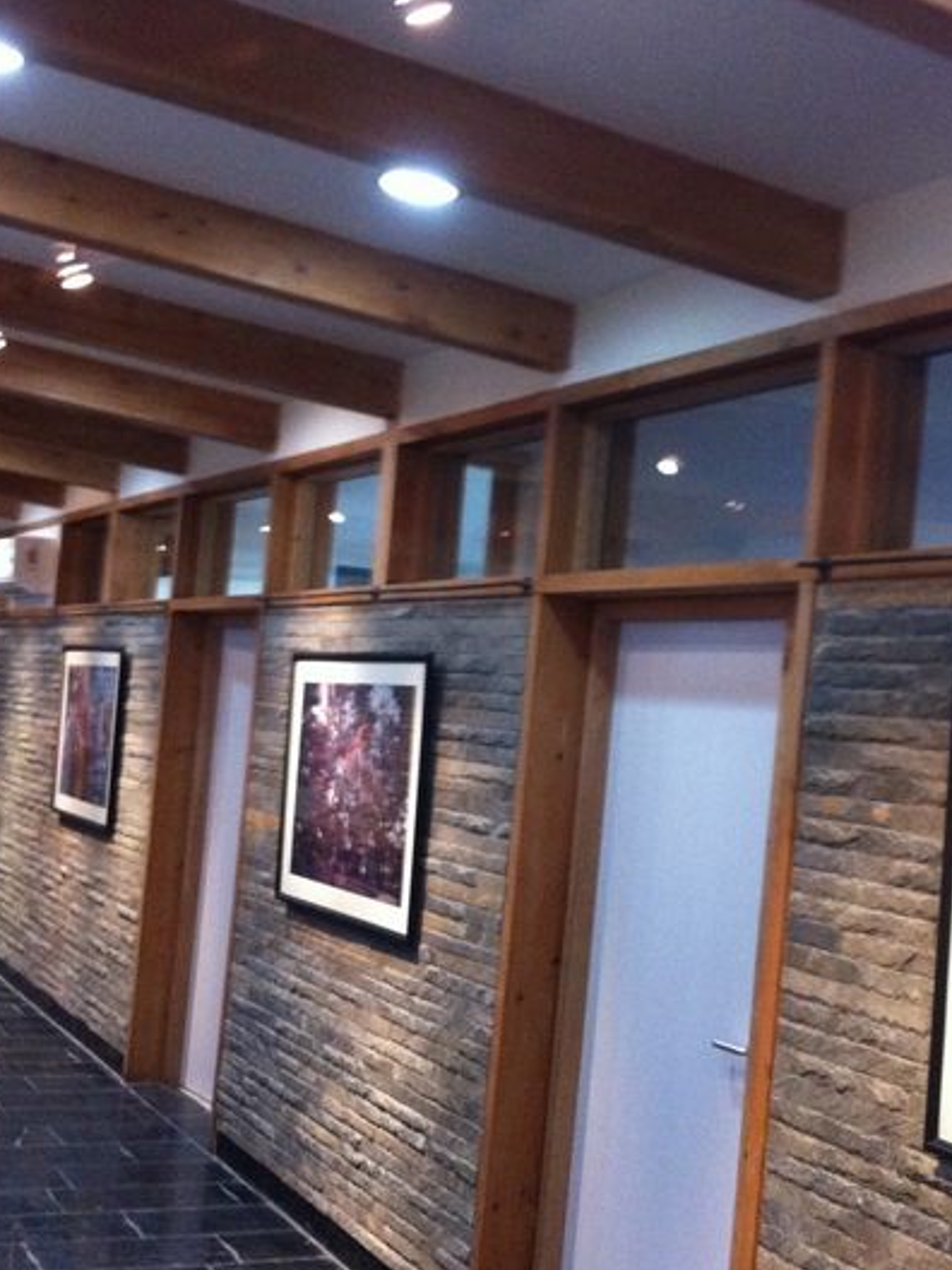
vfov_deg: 36.1
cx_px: 582
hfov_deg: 27.5
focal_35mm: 53
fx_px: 1943
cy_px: 700
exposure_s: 1/15
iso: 320
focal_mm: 3.85
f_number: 2.8
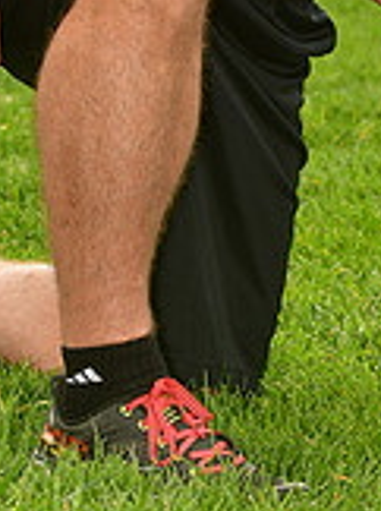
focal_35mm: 403
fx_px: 5930
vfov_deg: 4.9
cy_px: -249
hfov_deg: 3.7
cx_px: 225
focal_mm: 78
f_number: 5
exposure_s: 1/500
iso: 200
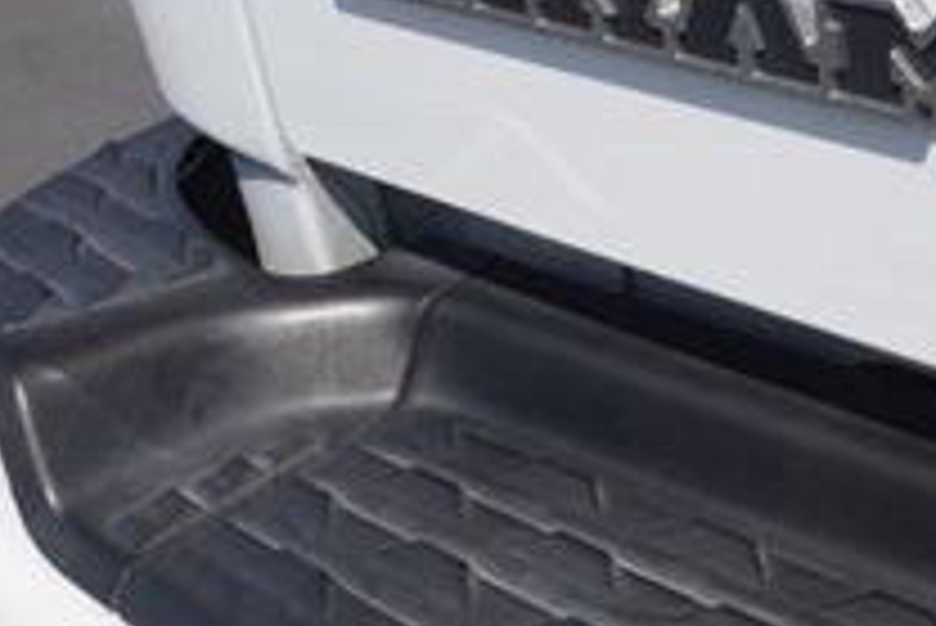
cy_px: 185
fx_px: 1925
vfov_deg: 18.4
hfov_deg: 26.4
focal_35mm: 74
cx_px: 855
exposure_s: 1/250
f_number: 10
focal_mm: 16
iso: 100
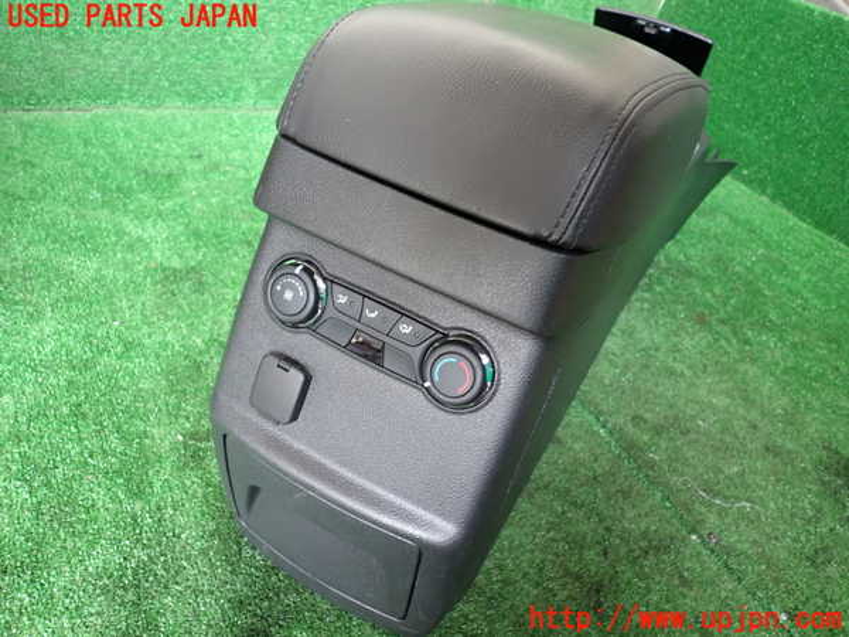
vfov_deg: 54.9
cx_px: 424
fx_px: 613
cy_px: 318
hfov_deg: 69.4
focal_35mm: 25
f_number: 2
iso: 200
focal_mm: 4.5
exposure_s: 1/30
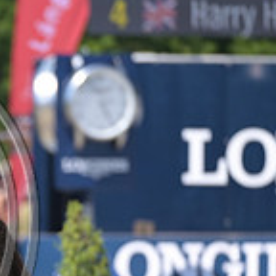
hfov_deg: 1.5
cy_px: 193
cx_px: -180
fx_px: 10509
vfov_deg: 1.5
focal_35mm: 1165
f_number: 5
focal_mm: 340
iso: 280
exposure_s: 1/1250
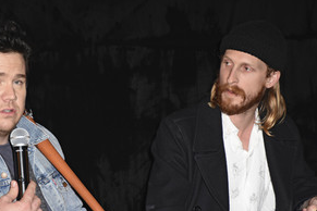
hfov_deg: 11.8
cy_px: 150
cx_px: 98
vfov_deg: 7.9
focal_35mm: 174
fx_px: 1530
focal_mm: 75
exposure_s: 1/125
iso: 640
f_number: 5
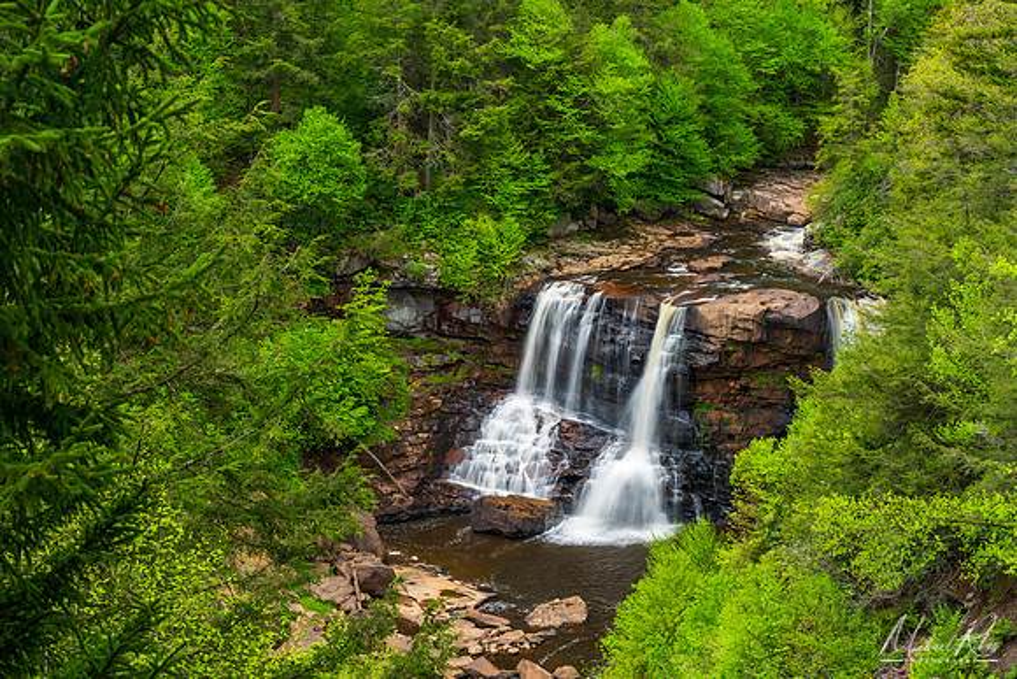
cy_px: 340
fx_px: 2204
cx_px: 508
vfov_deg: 17.5
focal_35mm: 78
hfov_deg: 26.0
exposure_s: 1/6
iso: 64
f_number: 11
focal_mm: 78
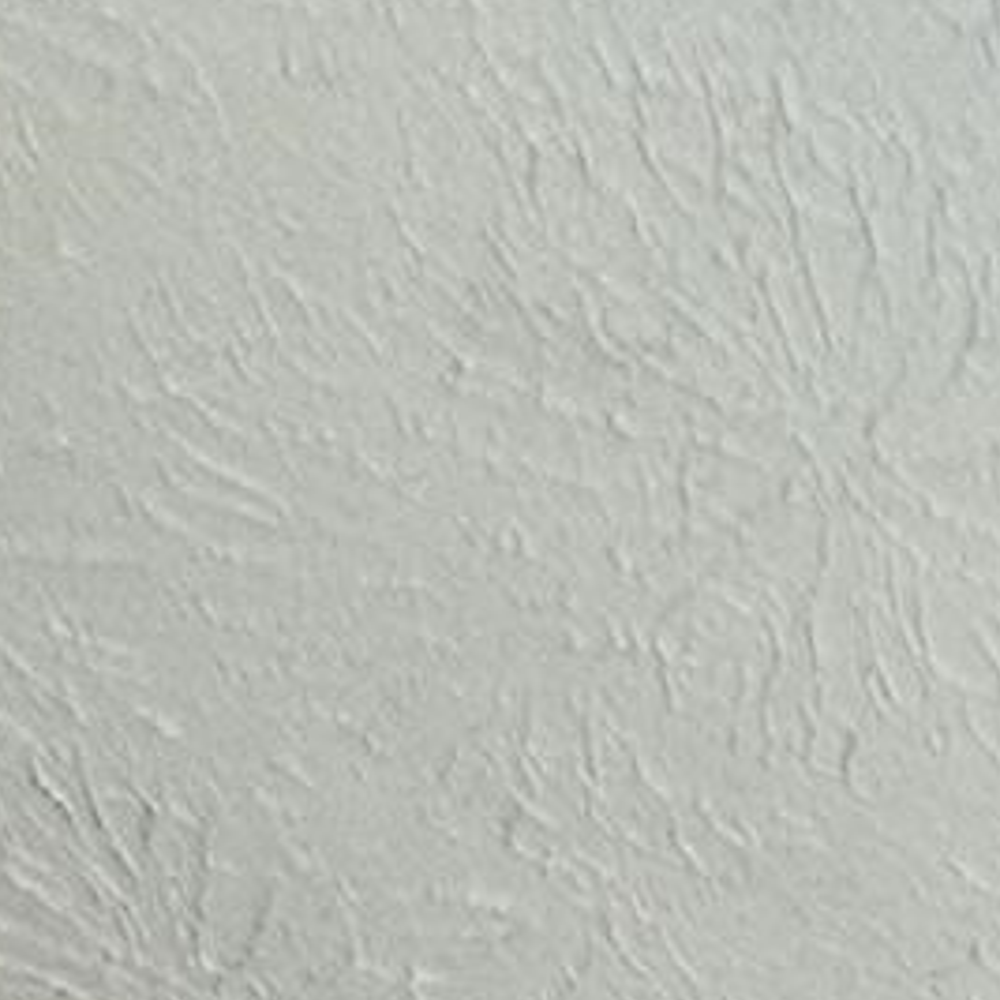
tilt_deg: -6.0
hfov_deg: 15.8
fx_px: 3105
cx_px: 1745
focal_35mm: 95
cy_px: 3813
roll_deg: -1.0
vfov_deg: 8.7
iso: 40
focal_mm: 2.22
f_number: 2.2
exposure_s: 1/186
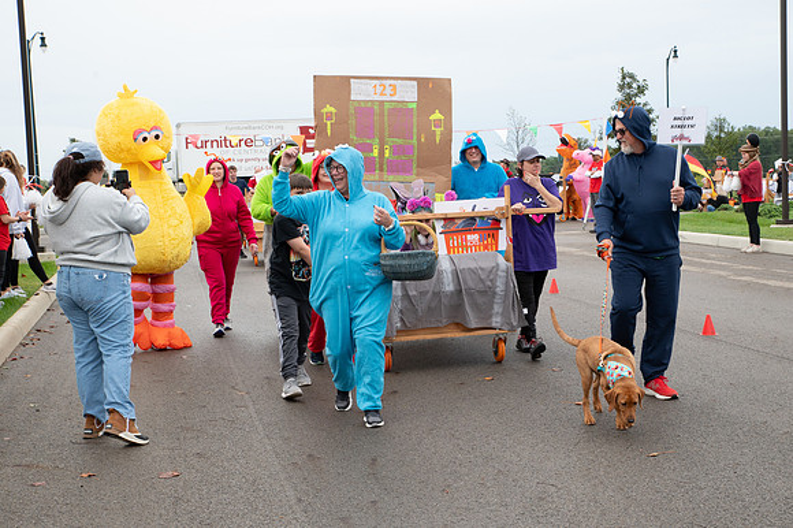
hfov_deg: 34.3
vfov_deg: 23.3
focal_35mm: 58
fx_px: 1278
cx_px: 494
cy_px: 294
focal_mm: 46
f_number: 10
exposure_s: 1/200
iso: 640
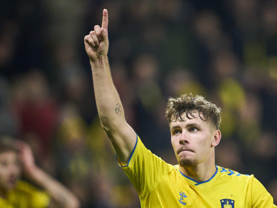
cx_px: 214
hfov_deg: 3.3
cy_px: 125
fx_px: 4858
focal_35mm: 607
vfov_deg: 2.5
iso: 5000
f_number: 2.8
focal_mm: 400
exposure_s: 1/1600
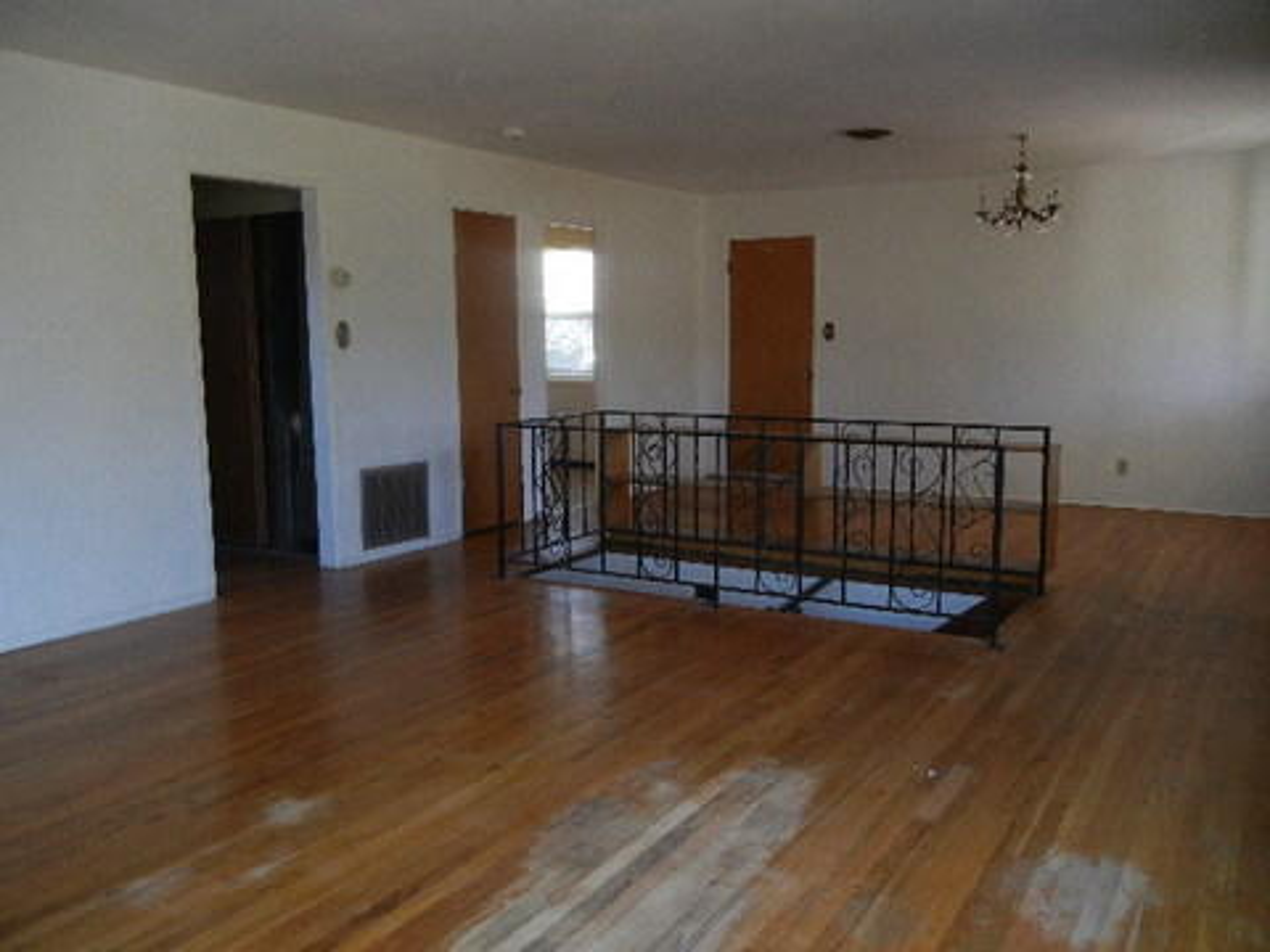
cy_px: 476
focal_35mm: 30
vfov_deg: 46.8
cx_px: 635
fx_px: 1101
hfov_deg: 60.0
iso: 212
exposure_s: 1/30
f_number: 3.5
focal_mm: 5.4
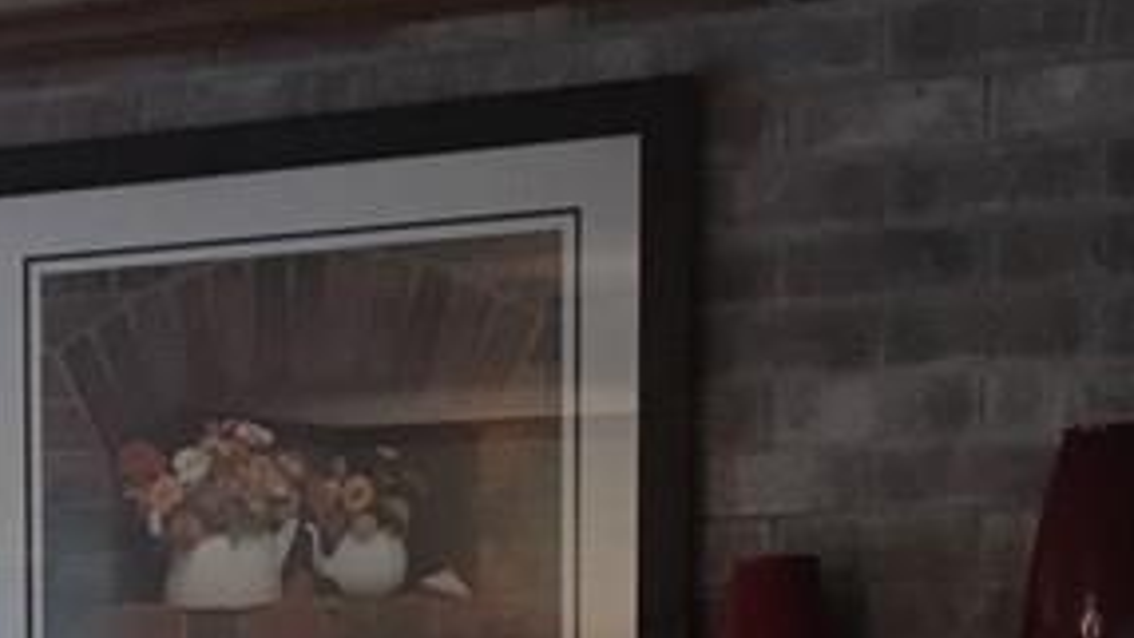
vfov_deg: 10.3
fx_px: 3398
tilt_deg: -1.9
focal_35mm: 113
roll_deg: -1.3
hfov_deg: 18.8
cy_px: 995
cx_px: 250
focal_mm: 4.15
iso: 320
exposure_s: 1/15
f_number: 2.2
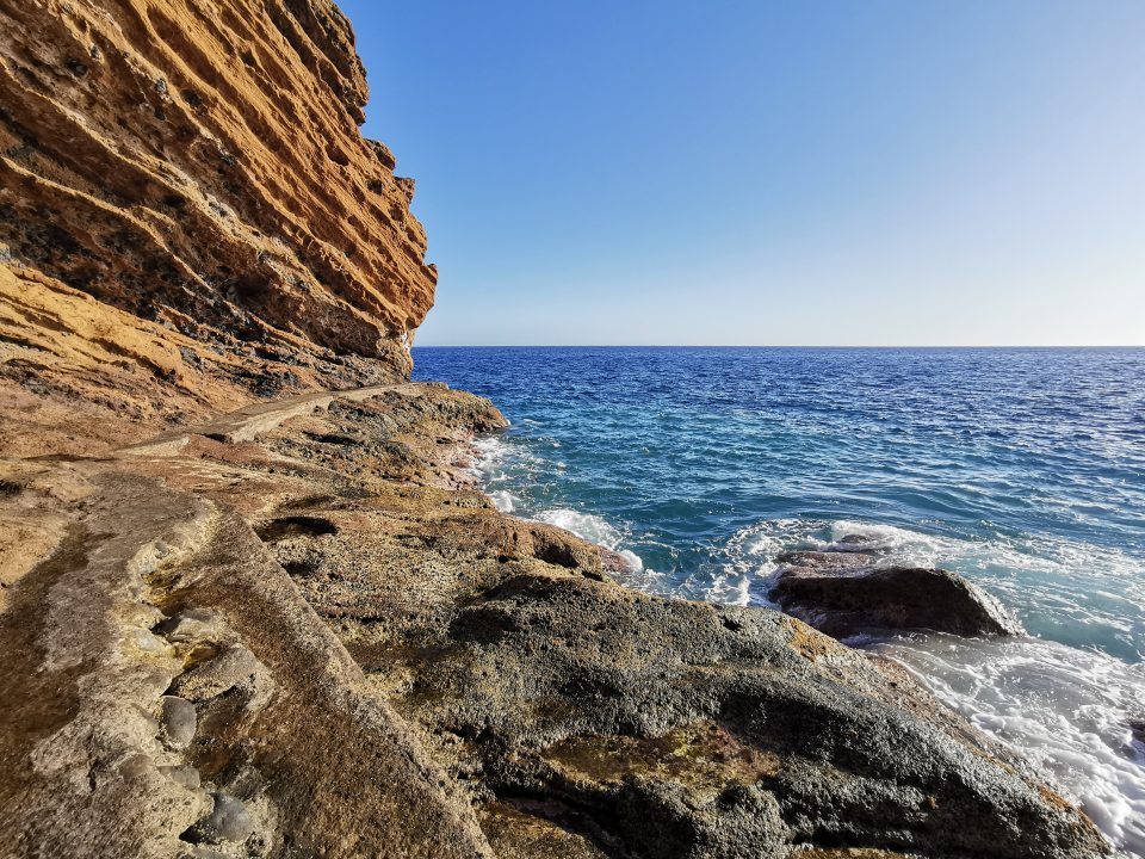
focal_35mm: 17
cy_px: 430
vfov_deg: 74.7
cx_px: 572
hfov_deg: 91.0
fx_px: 562
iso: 50
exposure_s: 1/1127
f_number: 2.2
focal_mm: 2.3
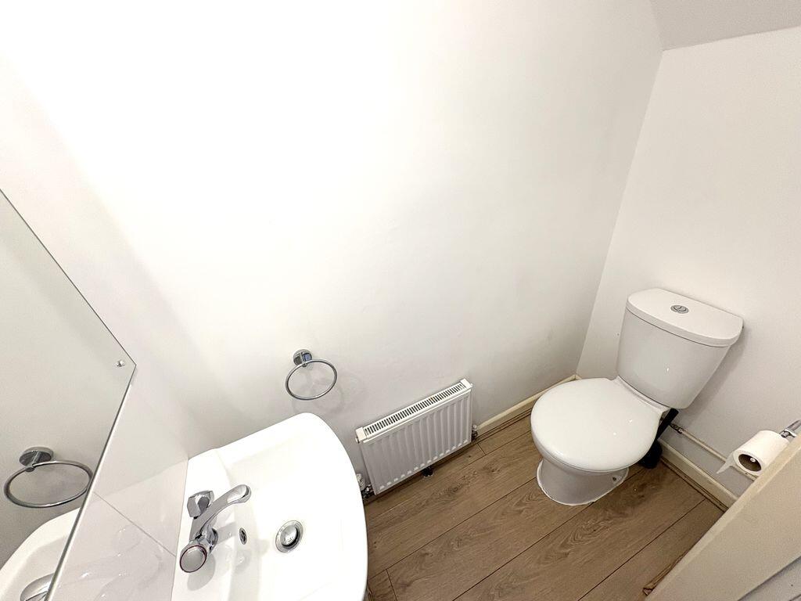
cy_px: 300
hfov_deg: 102.1
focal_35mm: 14
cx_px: 400
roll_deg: +8.1
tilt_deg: -33.8
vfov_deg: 85.7
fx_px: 324
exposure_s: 1/100
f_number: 2.2
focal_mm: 2.22
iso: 100
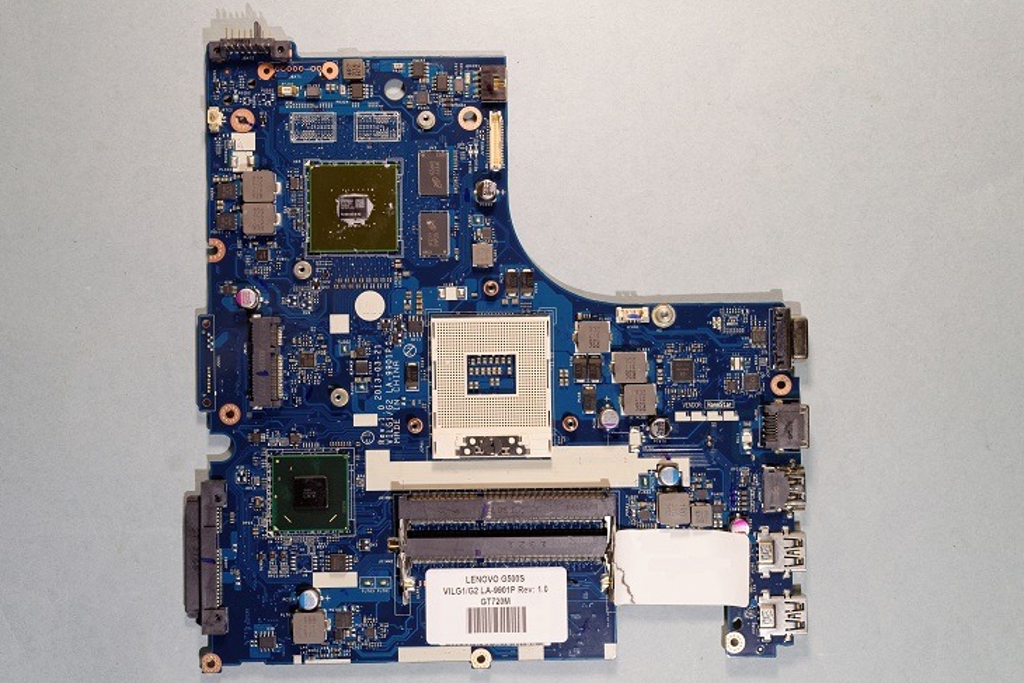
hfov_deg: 48.4
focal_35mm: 40
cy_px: 342
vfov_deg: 33.4
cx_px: 501
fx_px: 1138
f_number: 8
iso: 100
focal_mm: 26
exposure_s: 1/6
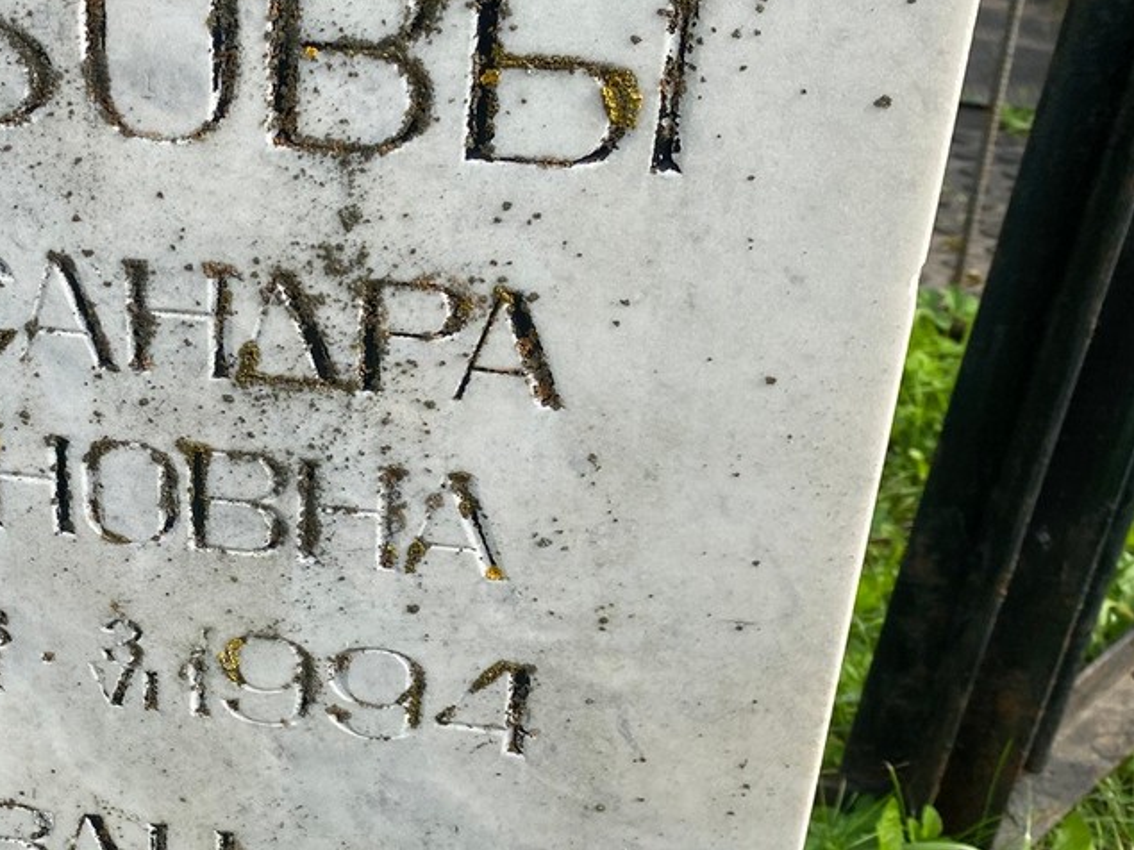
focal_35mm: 59
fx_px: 1932
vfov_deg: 24.8
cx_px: 195
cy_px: 502
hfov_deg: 31.7
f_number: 1.8
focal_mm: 4.25
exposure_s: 1/669
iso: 32
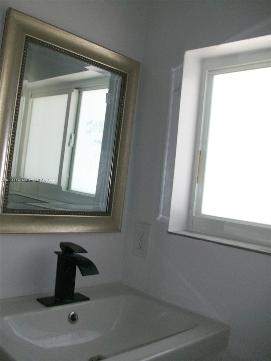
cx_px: 136
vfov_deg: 54.0
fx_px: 355
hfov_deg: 41.8
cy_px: 180
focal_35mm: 34
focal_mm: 5.7
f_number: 2.8
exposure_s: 1/99.2
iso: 160
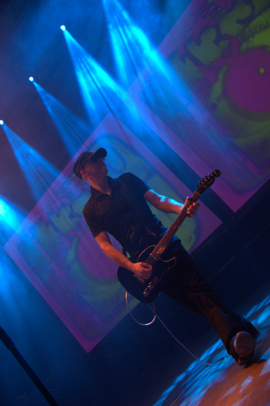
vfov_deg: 53.2
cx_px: 135
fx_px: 406
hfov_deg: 36.8
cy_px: 203
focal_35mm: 36
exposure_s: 1/50
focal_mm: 24
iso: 800
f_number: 2.8
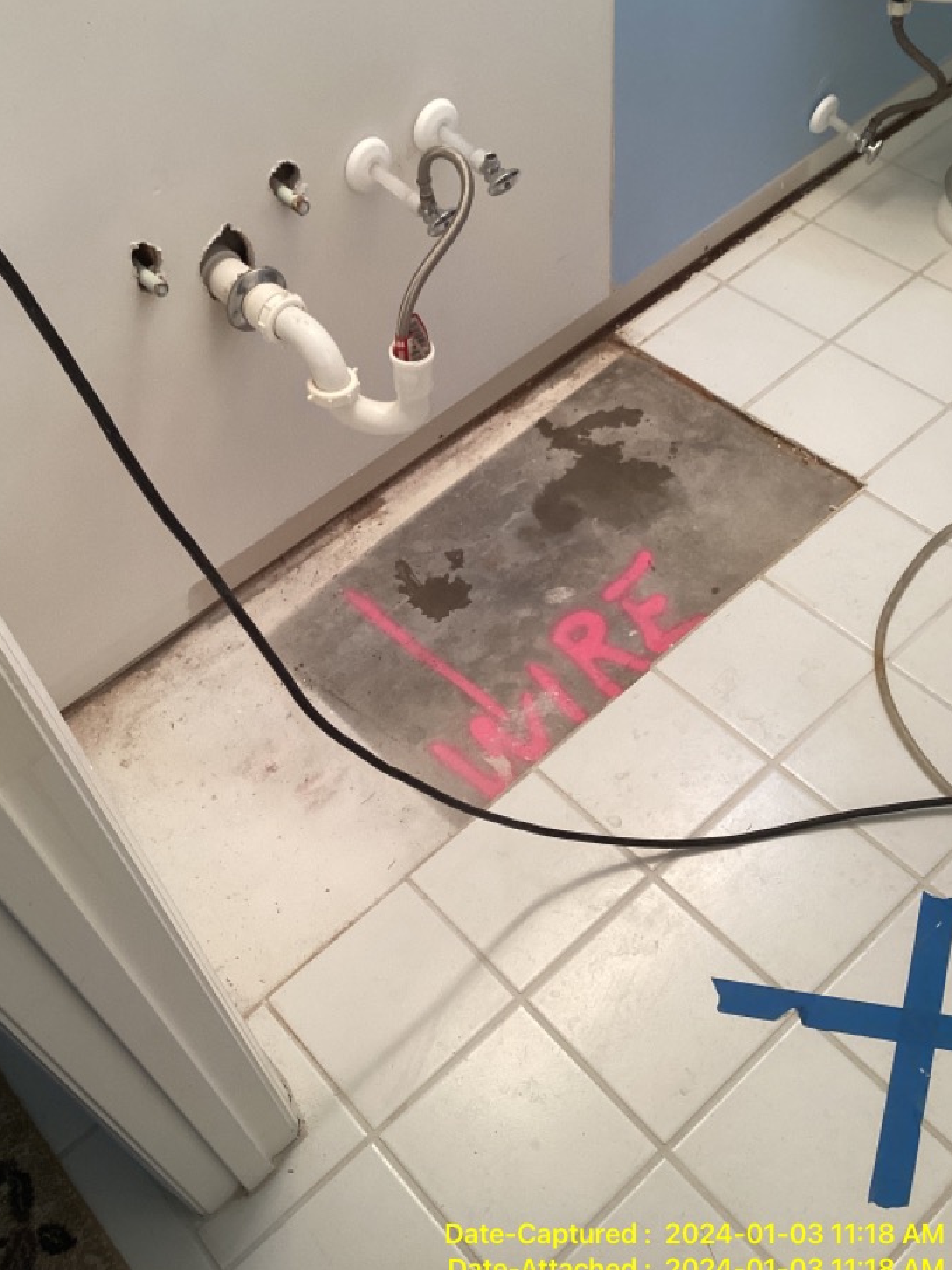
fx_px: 1284
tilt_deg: -52.2
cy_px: 581
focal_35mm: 35
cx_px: 421
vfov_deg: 52.6
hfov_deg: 40.6
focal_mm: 3.3
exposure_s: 1/50
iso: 100
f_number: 2.4
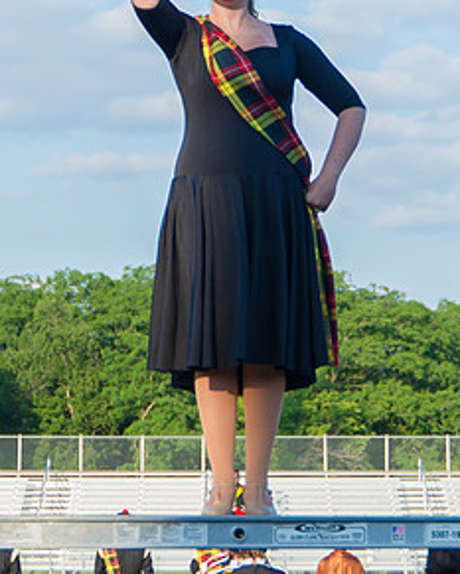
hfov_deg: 8.7
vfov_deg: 10.9
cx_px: 237
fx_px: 3011
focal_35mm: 177
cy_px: 159
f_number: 7.1
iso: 200
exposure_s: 1/500
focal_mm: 65
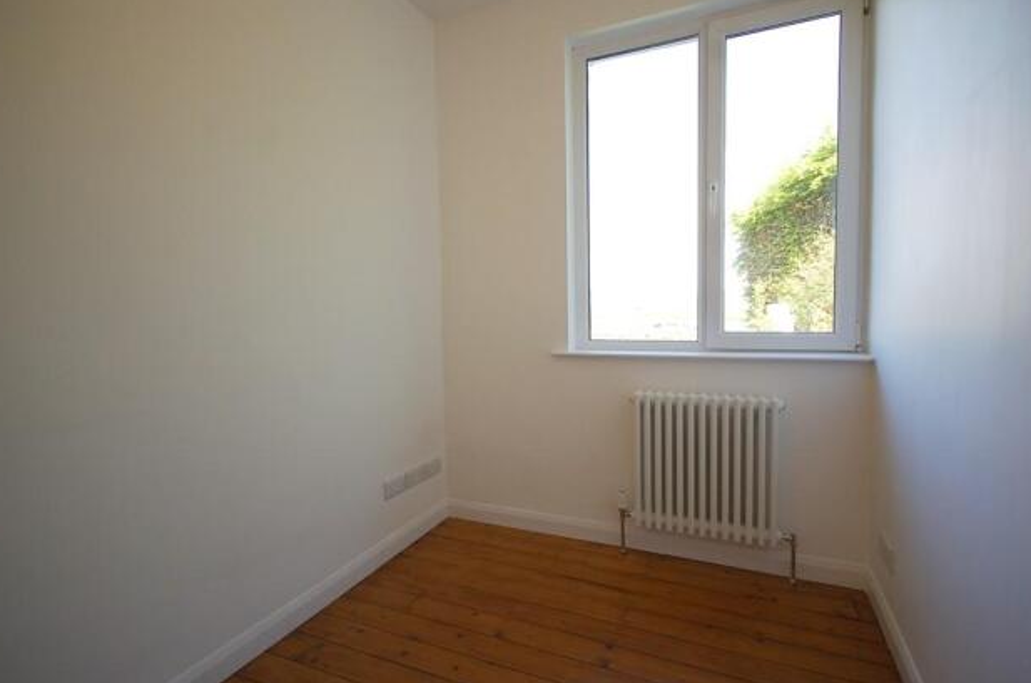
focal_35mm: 18
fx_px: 501
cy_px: 328
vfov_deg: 68.6
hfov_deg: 91.6
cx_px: 525
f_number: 4.2
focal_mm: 11
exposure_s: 1/200
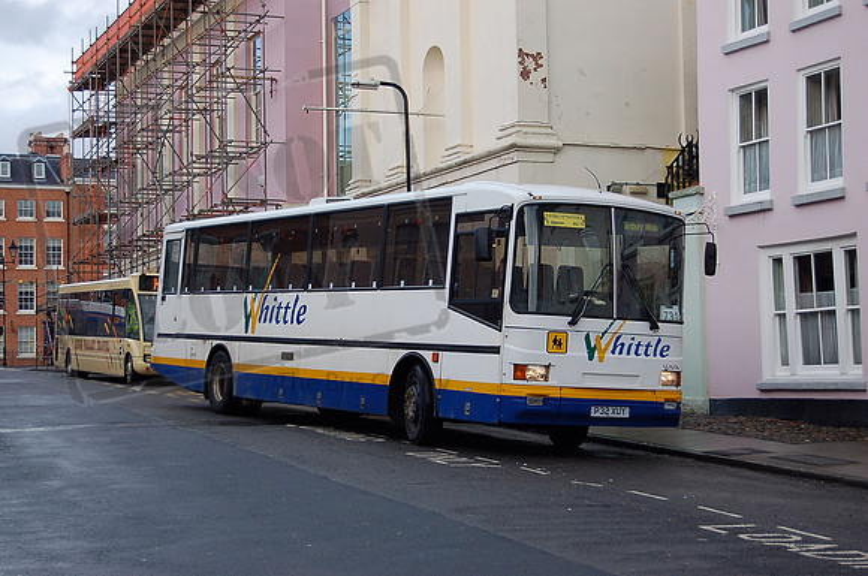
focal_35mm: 63
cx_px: 434
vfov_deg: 21.5
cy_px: 288
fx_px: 1517
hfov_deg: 31.9
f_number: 5.3
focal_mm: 42
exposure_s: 1/500
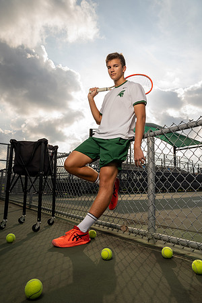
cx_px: 101
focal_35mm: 25
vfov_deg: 71.5
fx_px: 210
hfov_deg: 51.3
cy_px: 152
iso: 80
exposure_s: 1/250
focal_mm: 25
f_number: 9
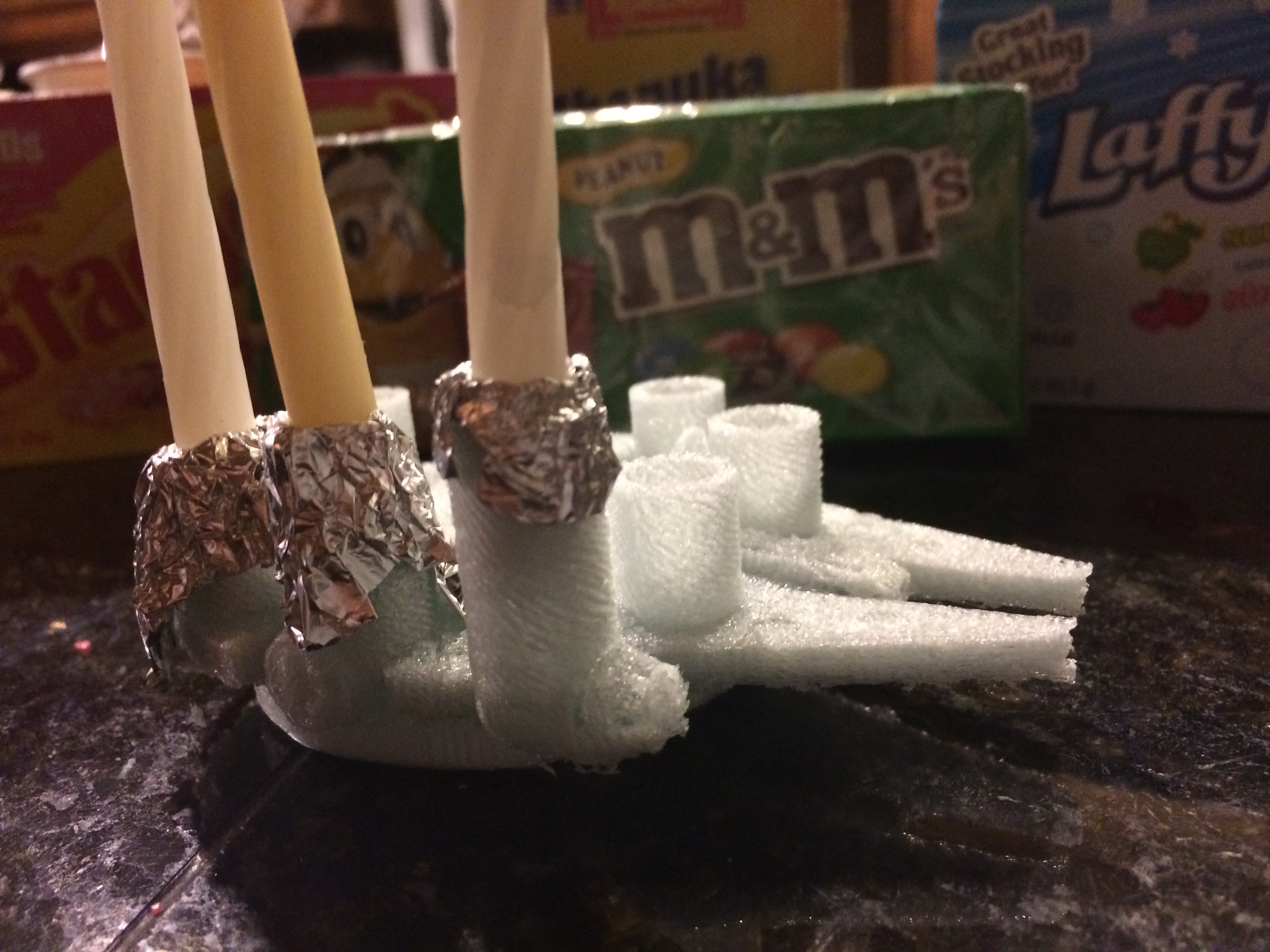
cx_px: 635
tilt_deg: -14.4
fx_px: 1064
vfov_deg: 48.2
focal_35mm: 29
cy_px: 476
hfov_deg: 61.7
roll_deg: +6.4
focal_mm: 4.15
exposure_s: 1/17
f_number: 2.2
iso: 250
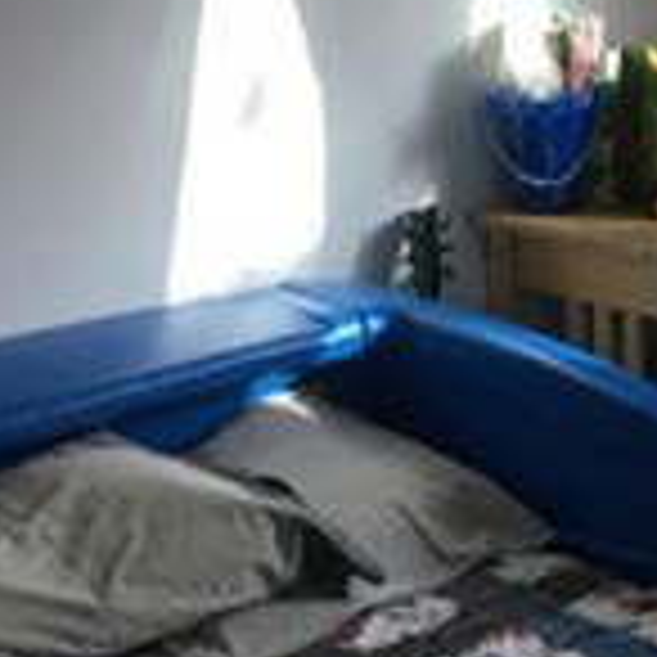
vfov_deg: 15.3
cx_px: 918
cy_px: 0
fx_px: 2405
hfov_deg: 14.7
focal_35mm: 112
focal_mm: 4.15
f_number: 2.2
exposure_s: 1/33
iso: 25
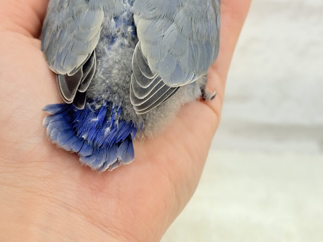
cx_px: 149
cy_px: 147
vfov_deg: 21.3
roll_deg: +0.5
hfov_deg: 28.2
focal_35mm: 69
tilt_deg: -20.0
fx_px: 644
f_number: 1.6
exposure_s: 1/100
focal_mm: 5.96
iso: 80
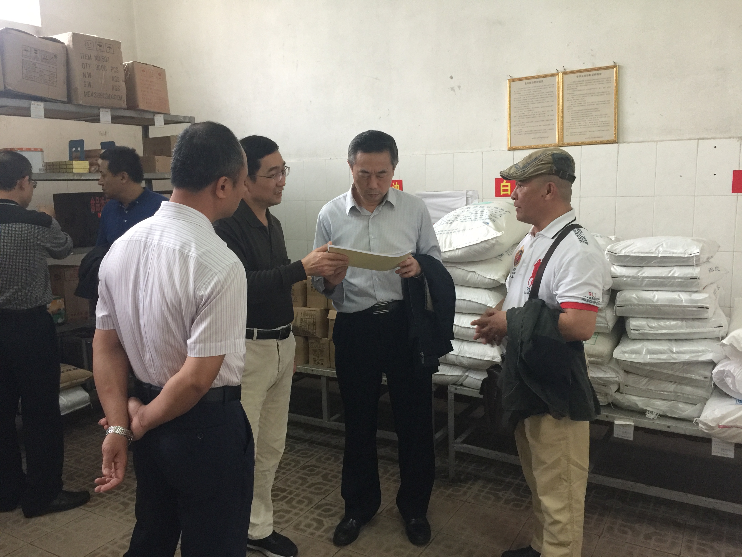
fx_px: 622
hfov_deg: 61.7
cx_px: 371
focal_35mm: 29
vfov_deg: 48.2
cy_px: 278
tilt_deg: -7.3
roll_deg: +0.6
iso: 125
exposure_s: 1/17
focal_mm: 4.15
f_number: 2.2
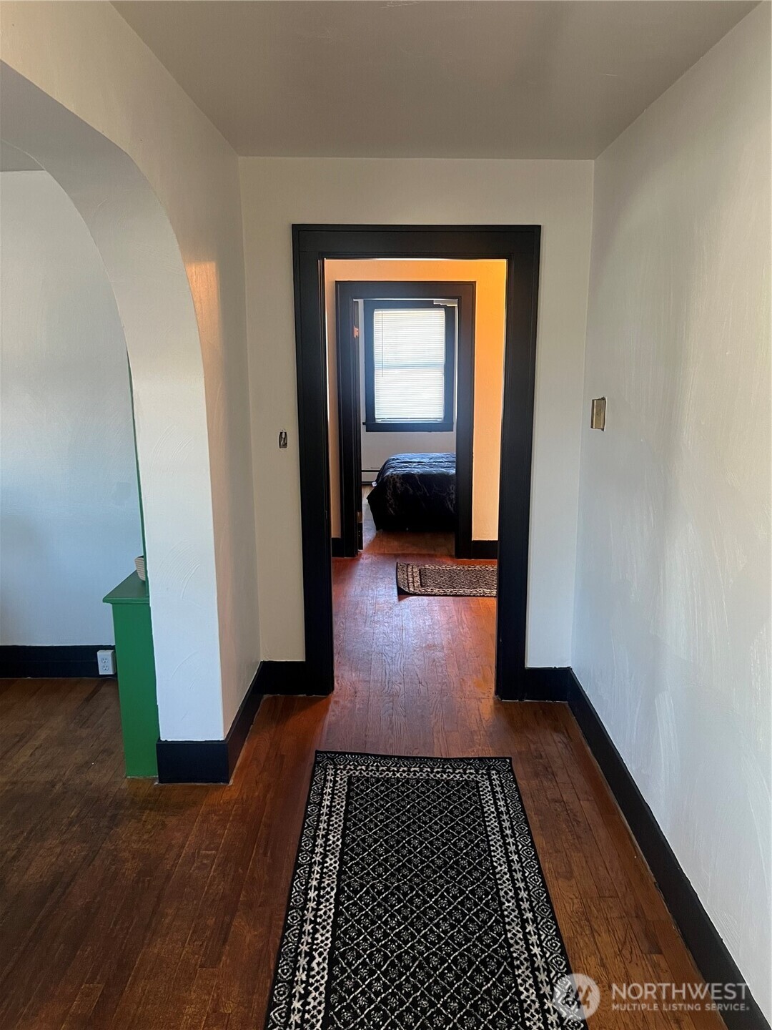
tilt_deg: -10.7
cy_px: 515
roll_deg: +0.2
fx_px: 773
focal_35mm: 26
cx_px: 386
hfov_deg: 53.1
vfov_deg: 67.3
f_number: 1.5
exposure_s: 1/60
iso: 160
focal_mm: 5.7
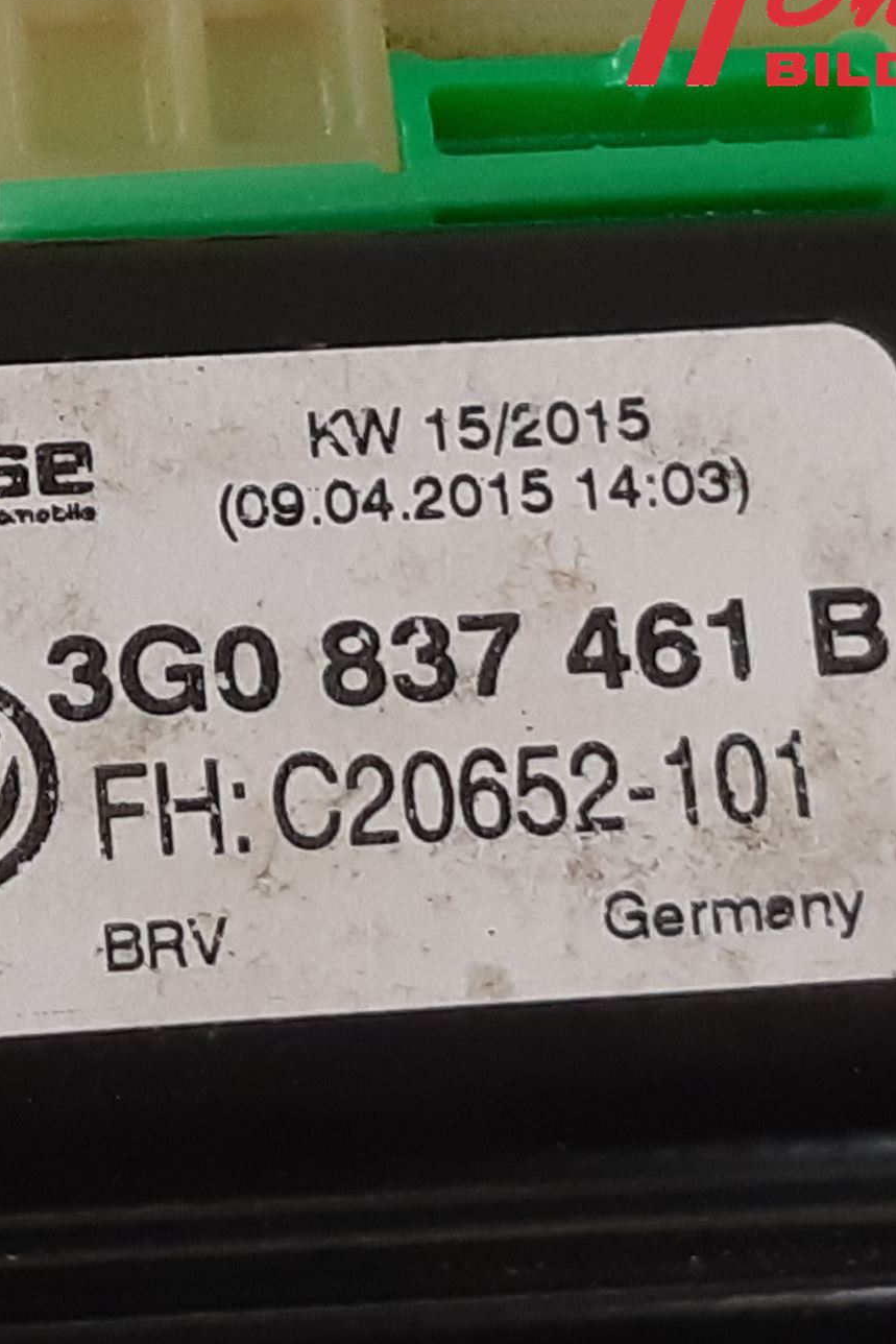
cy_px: 711
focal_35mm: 43
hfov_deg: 30.5
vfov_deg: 45.4
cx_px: 198
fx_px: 1605
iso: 125
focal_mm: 3.93
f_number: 1.7
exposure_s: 1/50
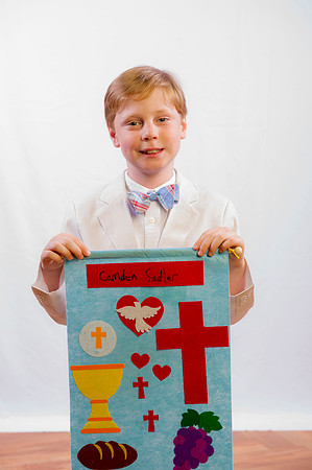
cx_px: 156
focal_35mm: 62
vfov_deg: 32.4
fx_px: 808
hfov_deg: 21.9
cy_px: 235
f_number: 7.1
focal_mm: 62
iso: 100
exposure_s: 1/160
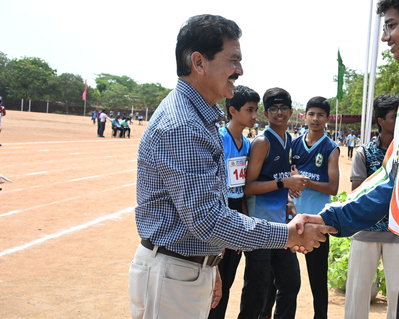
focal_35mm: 74
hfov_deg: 25.3
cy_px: 179
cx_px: 307
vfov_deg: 20.6
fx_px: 876
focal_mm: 30.5
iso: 100
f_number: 7.1
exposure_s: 1/200
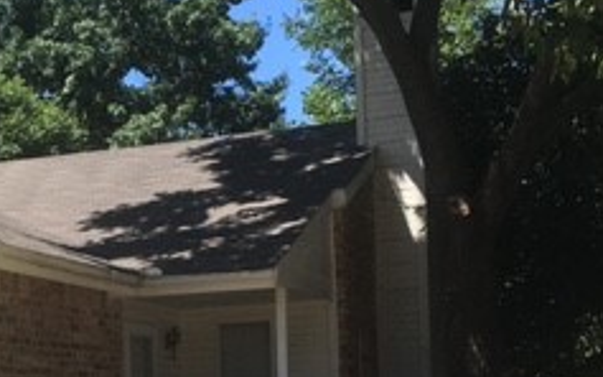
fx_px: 1364
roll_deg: +1.1
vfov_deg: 15.5
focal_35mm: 83
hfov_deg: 23.7
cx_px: -15
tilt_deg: +1.6
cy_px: 369
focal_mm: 4.15
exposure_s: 1/999
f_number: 2.2
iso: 25
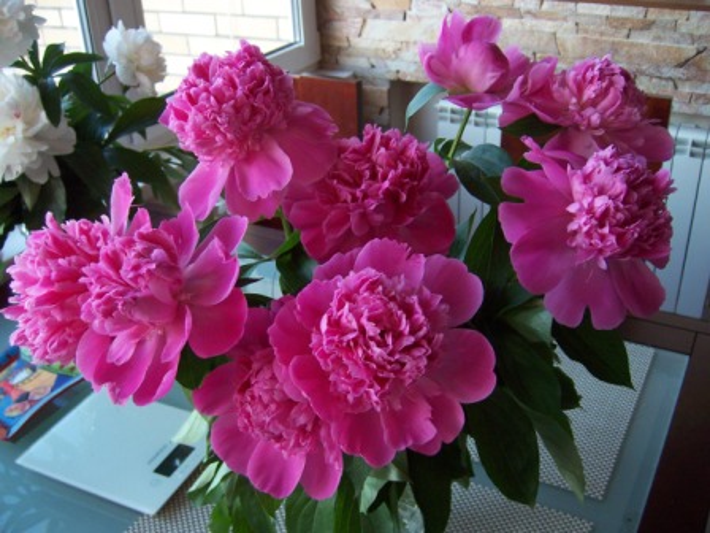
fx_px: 738
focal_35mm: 36
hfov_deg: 51.4
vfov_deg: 39.7
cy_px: 266
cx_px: 355
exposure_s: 1/8
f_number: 2.8
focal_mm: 6.2
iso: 160
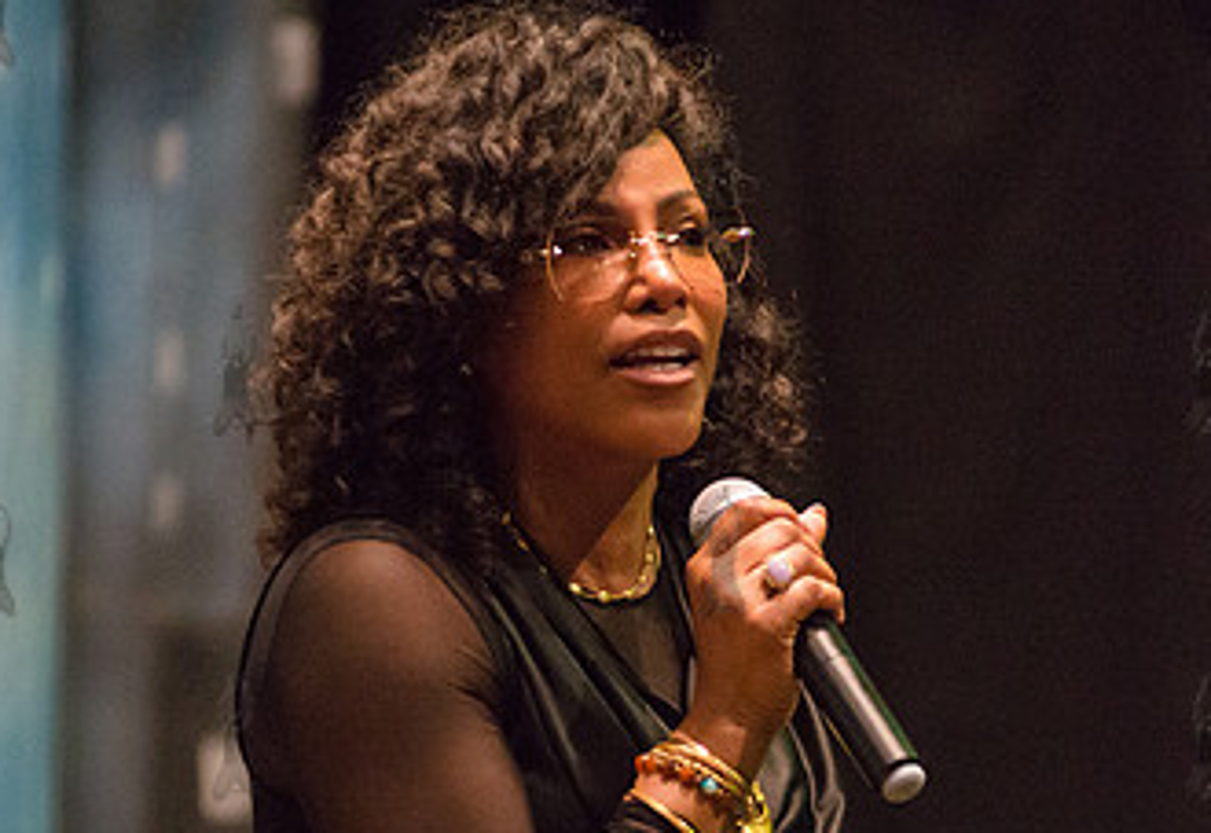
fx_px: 13282
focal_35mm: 391
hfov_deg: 5.2
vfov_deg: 3.6
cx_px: 589
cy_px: 576
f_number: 2.8
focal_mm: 200
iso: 4000
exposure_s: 1/250
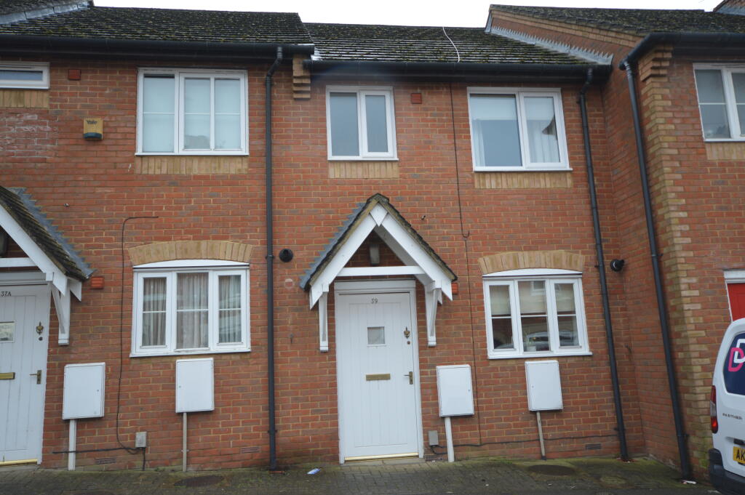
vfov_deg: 43.5
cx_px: 372
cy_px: 248
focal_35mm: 30
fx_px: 620
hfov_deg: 62.0
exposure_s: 1/125
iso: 250
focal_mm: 20
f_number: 5.6
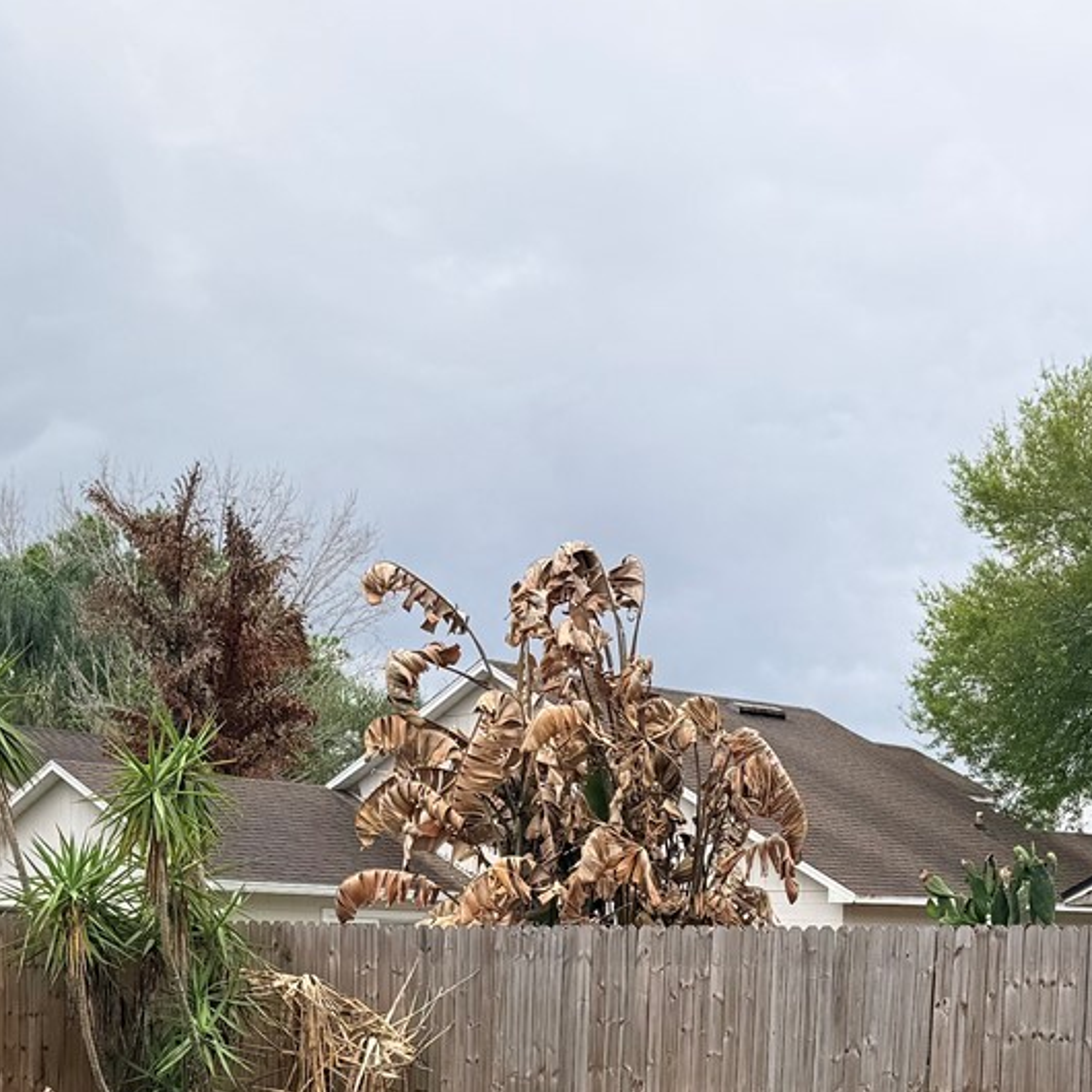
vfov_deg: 25.4
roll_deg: -0.3
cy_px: 1131
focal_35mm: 64
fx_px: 2284
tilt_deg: -3.3
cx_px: 684
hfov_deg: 26.8
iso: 80
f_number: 1.78
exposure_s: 1/708
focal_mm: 6.76
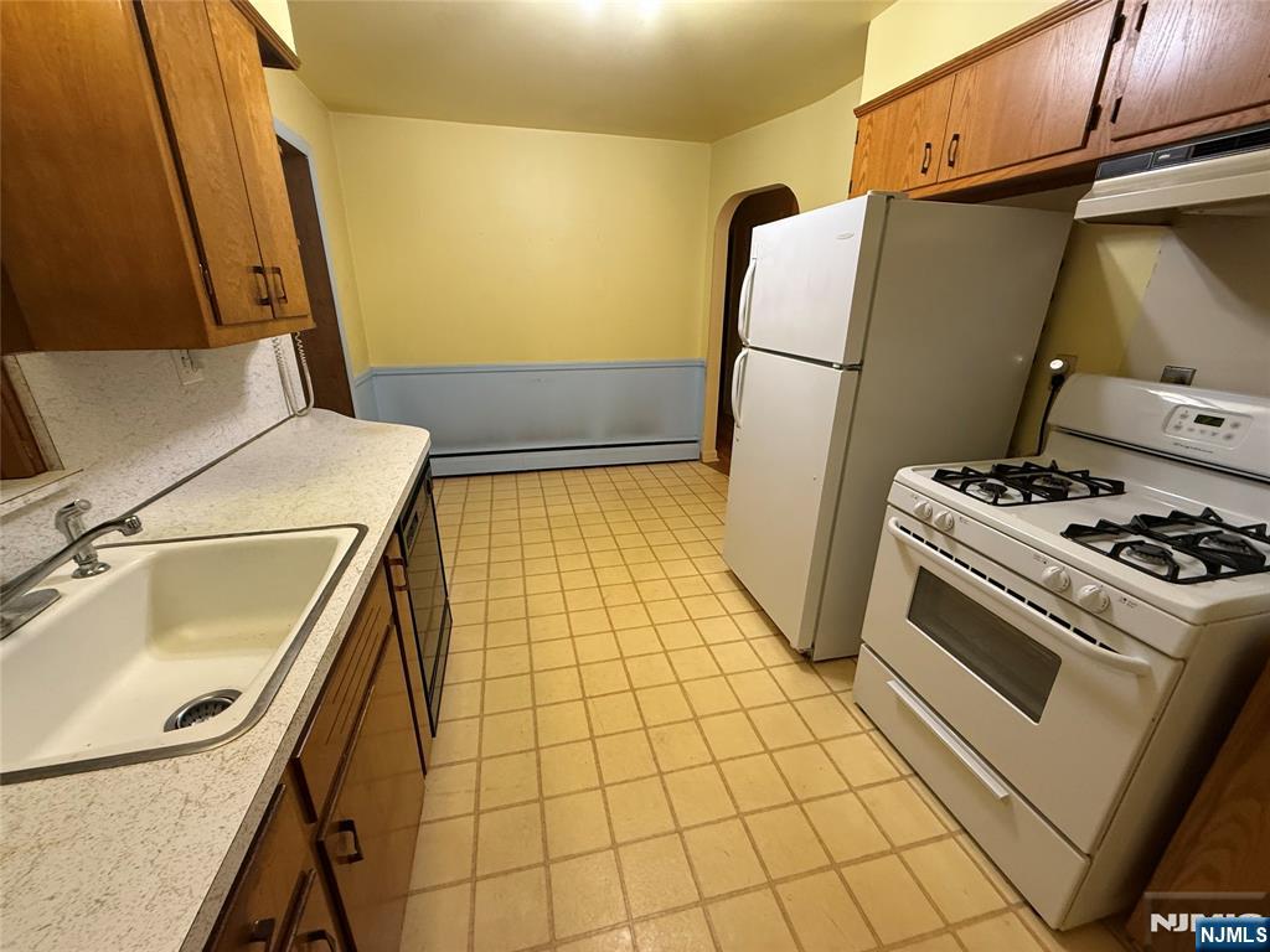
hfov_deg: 102.1
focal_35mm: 14
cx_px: 635
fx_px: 514
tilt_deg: -19.6
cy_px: 476
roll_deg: -0.6
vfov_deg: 85.7
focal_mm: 2.22
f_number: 2.2
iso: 250
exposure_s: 1/60
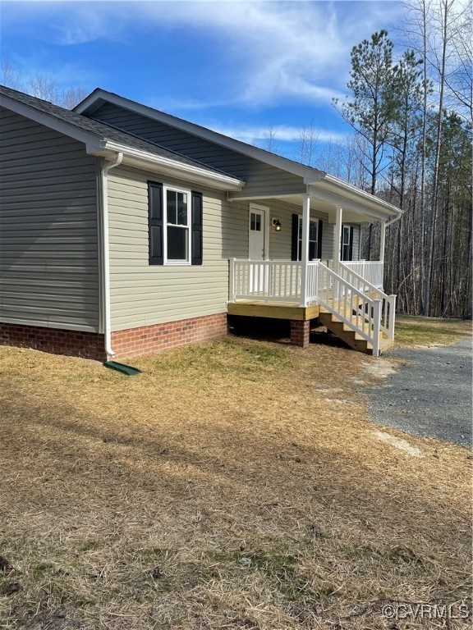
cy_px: 315
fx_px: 474
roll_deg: -0.3
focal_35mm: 26
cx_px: 236
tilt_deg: -6.7
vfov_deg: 67.3
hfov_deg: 53.1
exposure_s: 1/1770
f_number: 1.6
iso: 32
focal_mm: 4.2
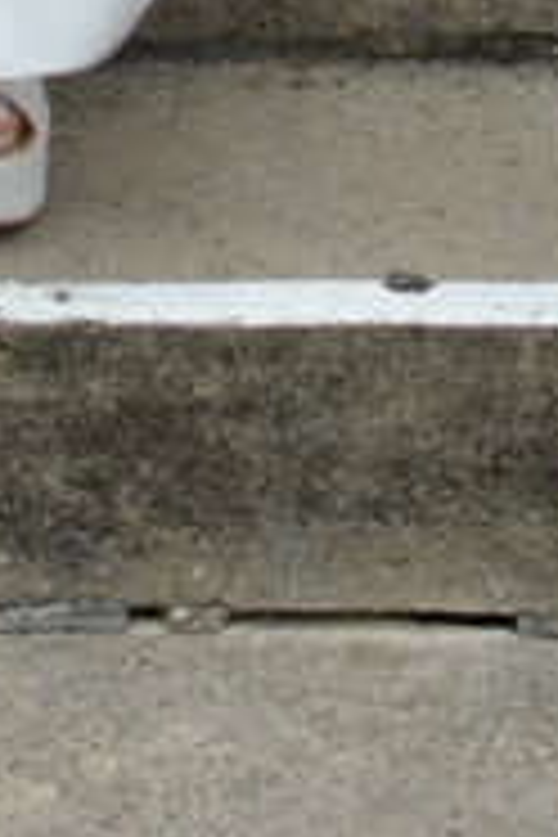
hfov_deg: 7.1
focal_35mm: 186
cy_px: -1670
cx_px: -623
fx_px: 4324
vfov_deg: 9.0
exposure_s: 1/125
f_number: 5.6
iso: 250
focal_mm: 18
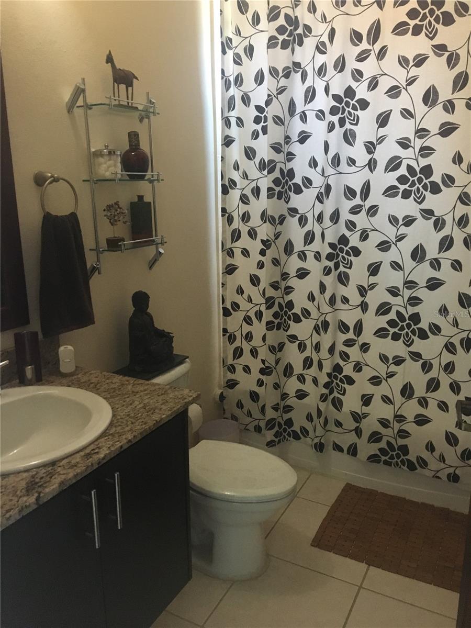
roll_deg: +0.4
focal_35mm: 29
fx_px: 526
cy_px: 314
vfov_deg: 61.7
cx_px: 236
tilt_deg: -13.6
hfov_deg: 48.2
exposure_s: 1/30
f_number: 2.2
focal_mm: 4.15
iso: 200
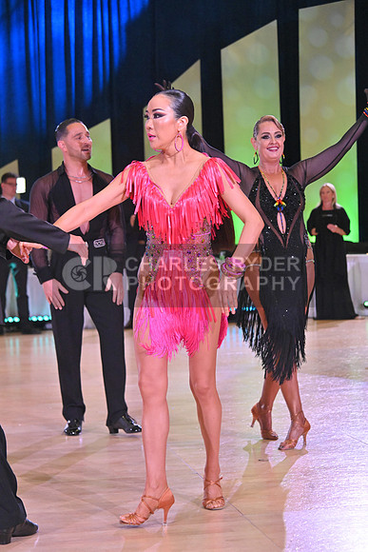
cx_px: 184
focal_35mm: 86
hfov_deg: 15.9
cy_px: 276
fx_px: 1318
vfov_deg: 23.6
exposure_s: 1/400
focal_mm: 86
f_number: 6.3
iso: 4000
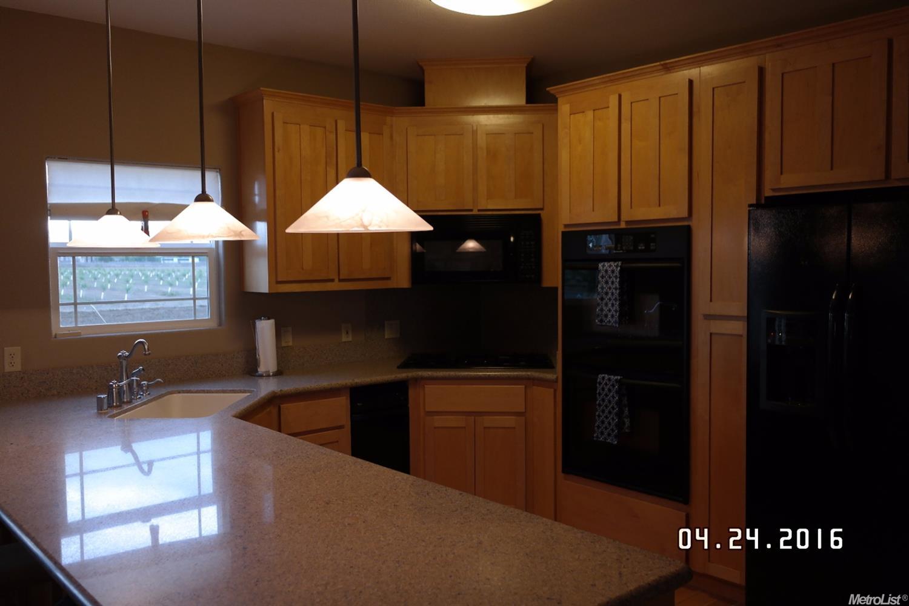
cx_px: 454
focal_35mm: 30
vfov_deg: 43.6
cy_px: 303
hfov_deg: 61.9
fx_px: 757
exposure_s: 1/40
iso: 400
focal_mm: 20
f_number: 3.5
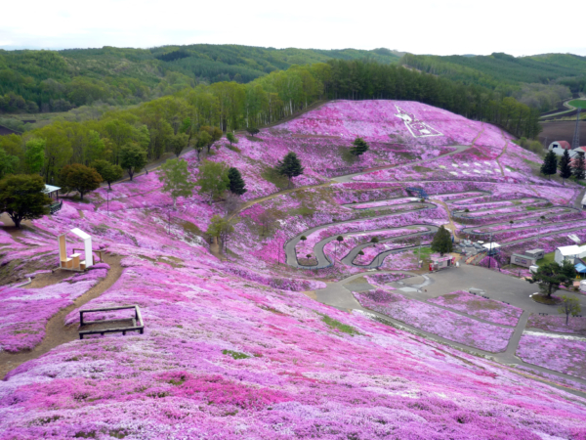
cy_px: 220
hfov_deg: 49.0
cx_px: 293
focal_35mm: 38
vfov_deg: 37.7
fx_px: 643
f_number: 2.9
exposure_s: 1/500
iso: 100
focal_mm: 6.3
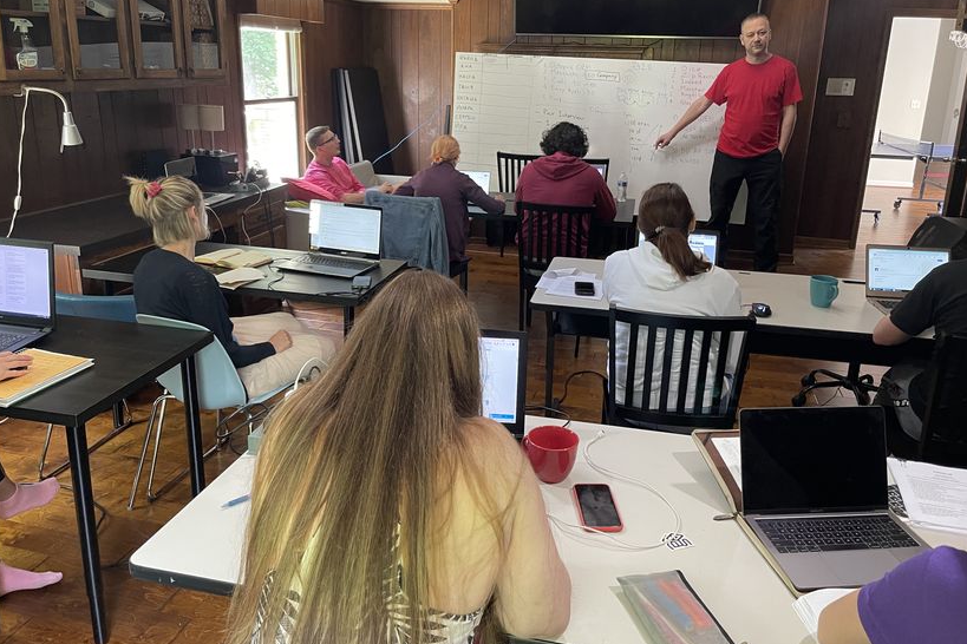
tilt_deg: -16.1
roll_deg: -1.9
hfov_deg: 65.5
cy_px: 272
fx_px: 752
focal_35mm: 28
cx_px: 488
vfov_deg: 46.2
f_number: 1.6
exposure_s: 1/60
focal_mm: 5.1
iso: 400
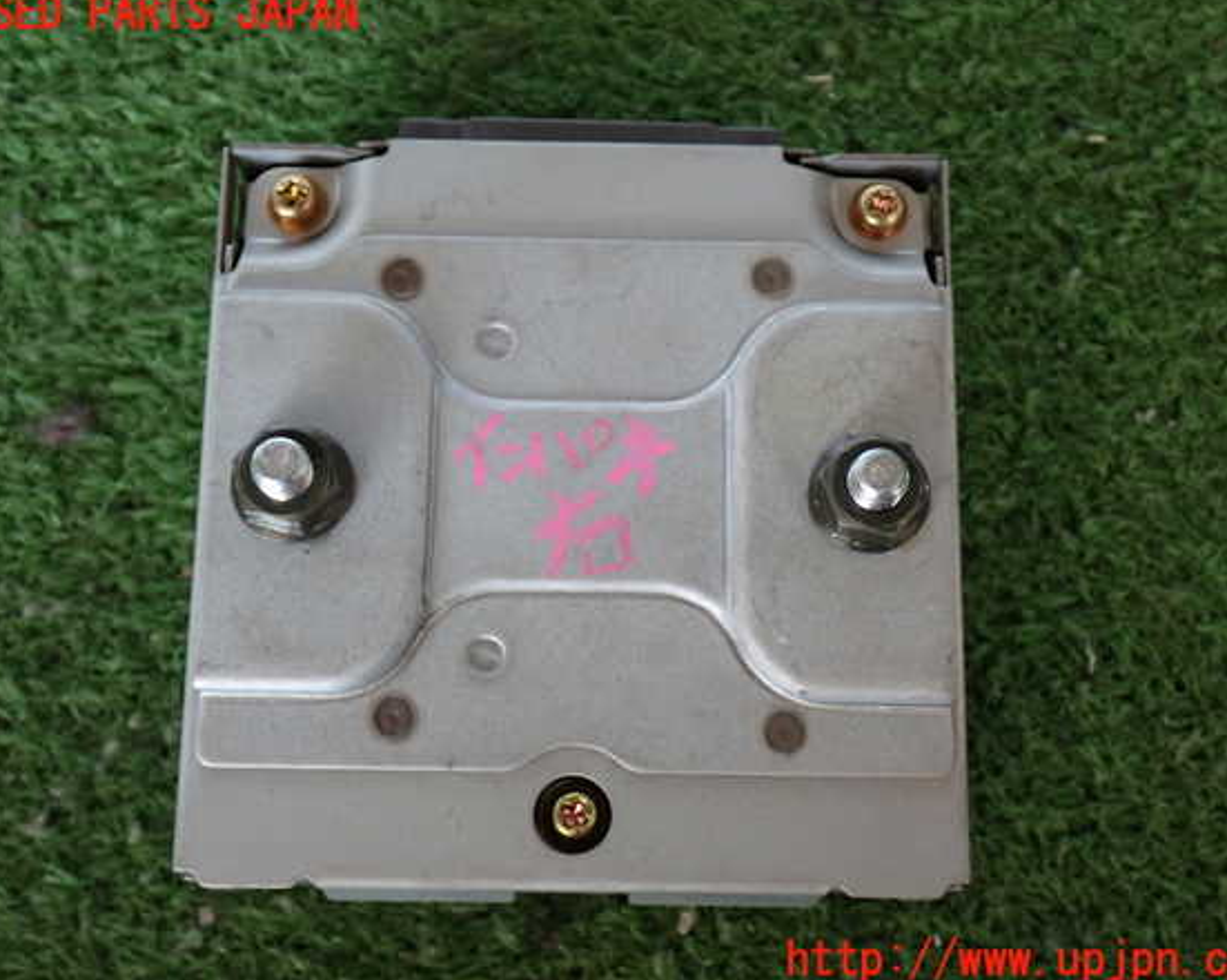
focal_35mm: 50
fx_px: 1814
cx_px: 621
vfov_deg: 30.2
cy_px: 488
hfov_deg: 37.4
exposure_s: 1/50
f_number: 3.1
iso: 250
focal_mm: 8.4
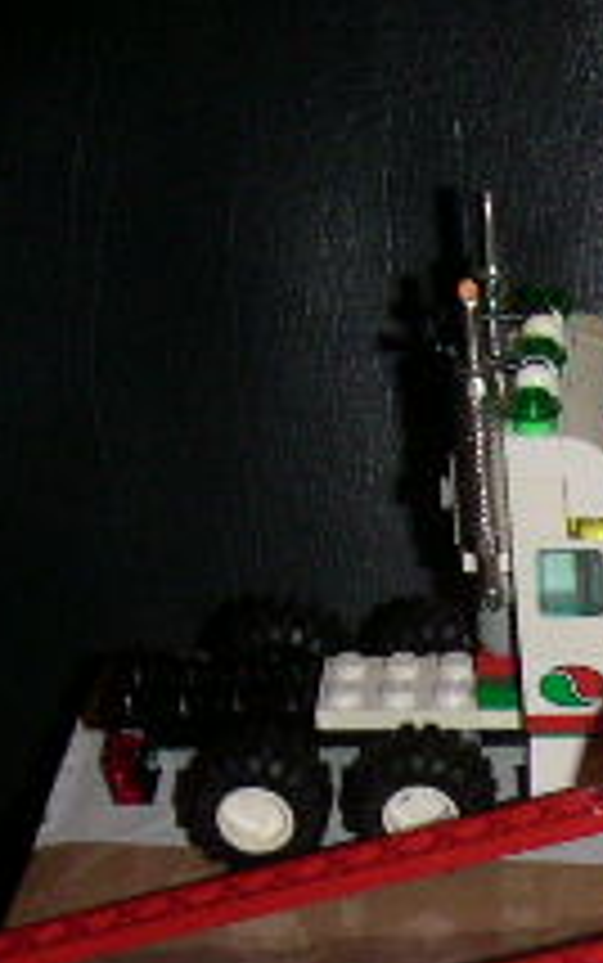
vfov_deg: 14.1
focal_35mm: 146
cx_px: 1318
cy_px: 999
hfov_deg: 8.4
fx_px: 3834
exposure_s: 1/50
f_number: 6.9
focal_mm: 7.2
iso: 160
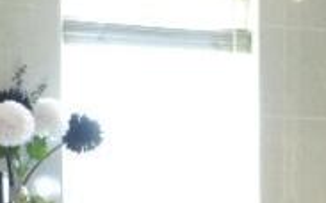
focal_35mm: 81
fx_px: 719
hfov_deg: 24.1
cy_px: 236
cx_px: 346
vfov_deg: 15.6
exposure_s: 1/60
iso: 250
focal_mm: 4.3
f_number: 3.3
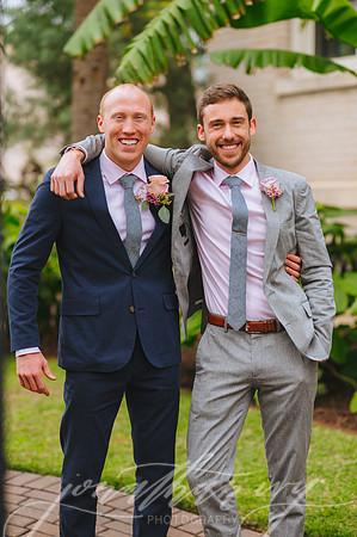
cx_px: 178
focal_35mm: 85
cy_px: 268
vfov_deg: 23.9
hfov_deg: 16.0
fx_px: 1267
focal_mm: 85
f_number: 2.2
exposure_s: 1/2000
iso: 200
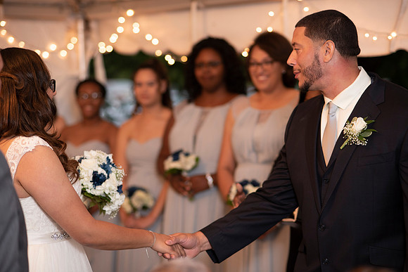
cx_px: 204
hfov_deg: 23.9
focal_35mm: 85
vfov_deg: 16.1
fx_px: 964
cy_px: 136
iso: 500
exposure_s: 1/160
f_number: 2.2
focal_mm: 85
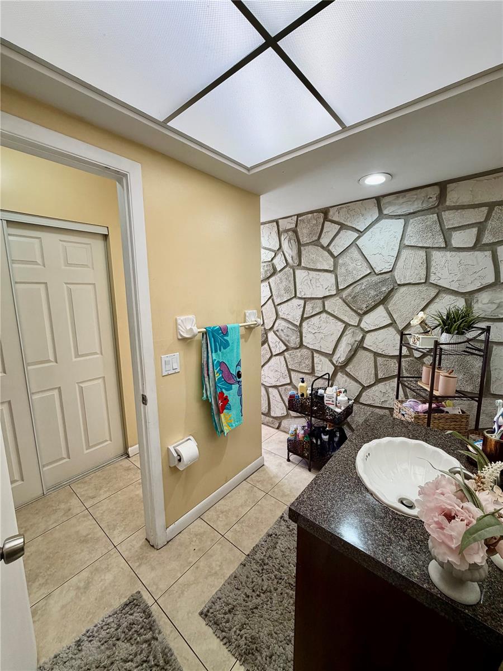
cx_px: 252
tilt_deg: -8.6
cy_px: 336
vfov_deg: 102.1
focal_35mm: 14
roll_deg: +0.8
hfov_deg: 85.7
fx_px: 271
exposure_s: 1/120
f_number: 2.2
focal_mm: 2.22
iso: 125
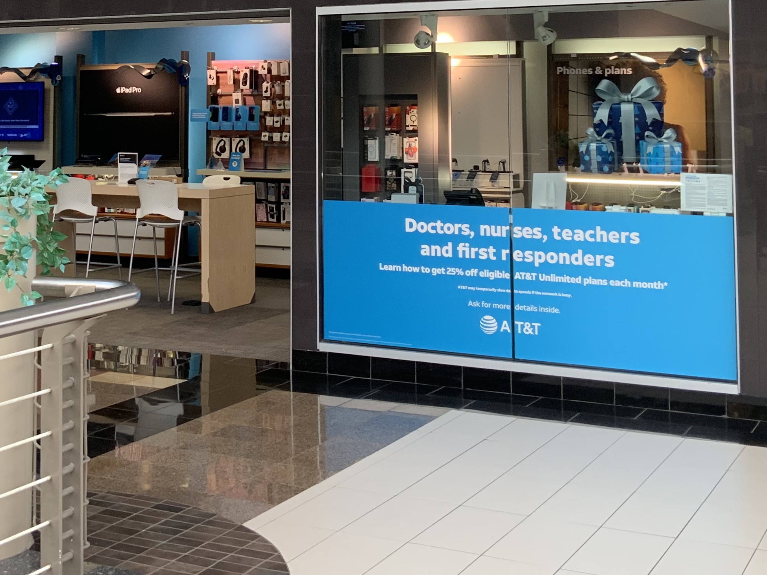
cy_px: 40
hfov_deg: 31.8
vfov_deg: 23.7
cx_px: 236
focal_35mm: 60
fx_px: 1330
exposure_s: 1/101
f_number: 1.8
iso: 64
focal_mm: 3
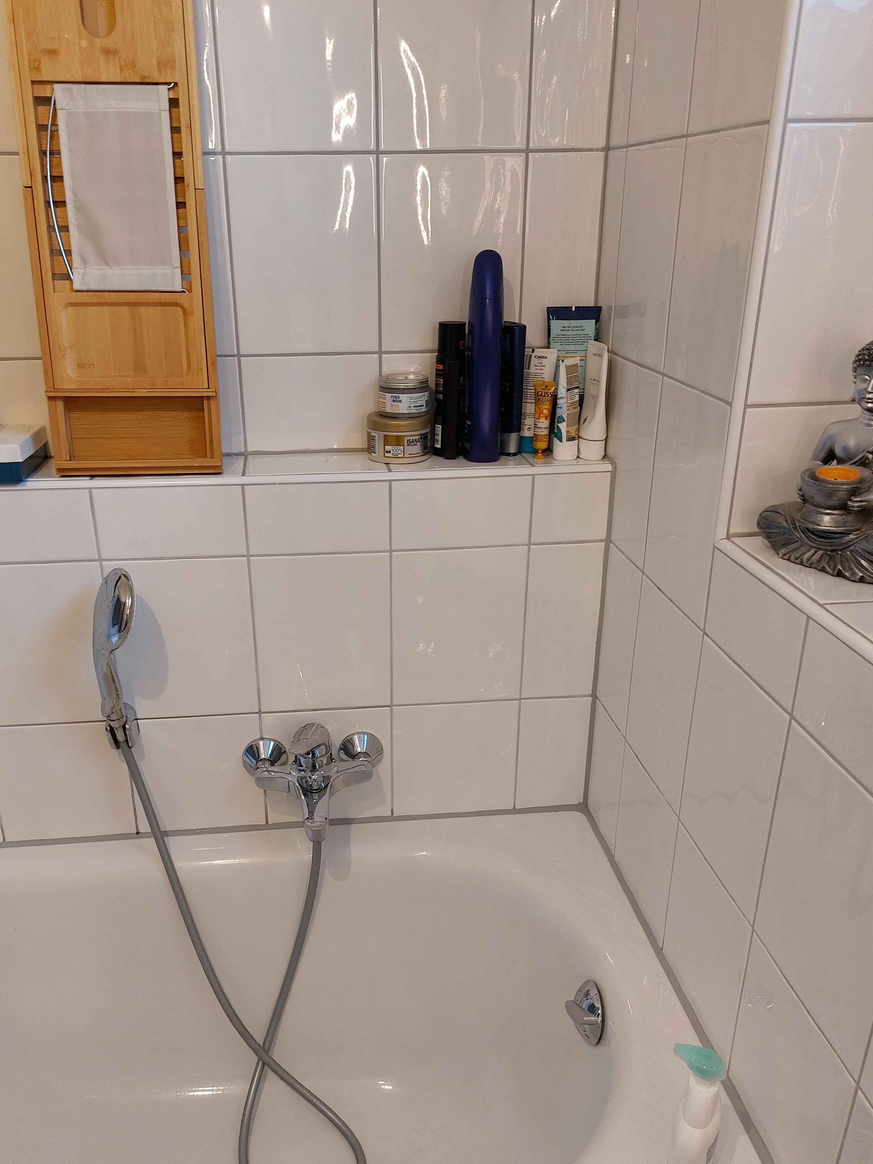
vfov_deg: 63.2
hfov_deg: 49.6
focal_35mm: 28
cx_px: 382
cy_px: 651
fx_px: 941
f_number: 1.8
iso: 200
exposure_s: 1/50
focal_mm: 5.23
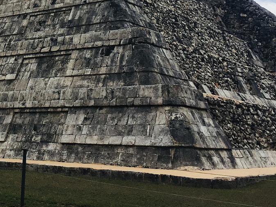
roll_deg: -1.1
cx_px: 19
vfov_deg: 20.6
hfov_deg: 27.0
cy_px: 1
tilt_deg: +15.6
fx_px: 550
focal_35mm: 69
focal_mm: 4.15
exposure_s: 1/3597
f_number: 2.2
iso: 32
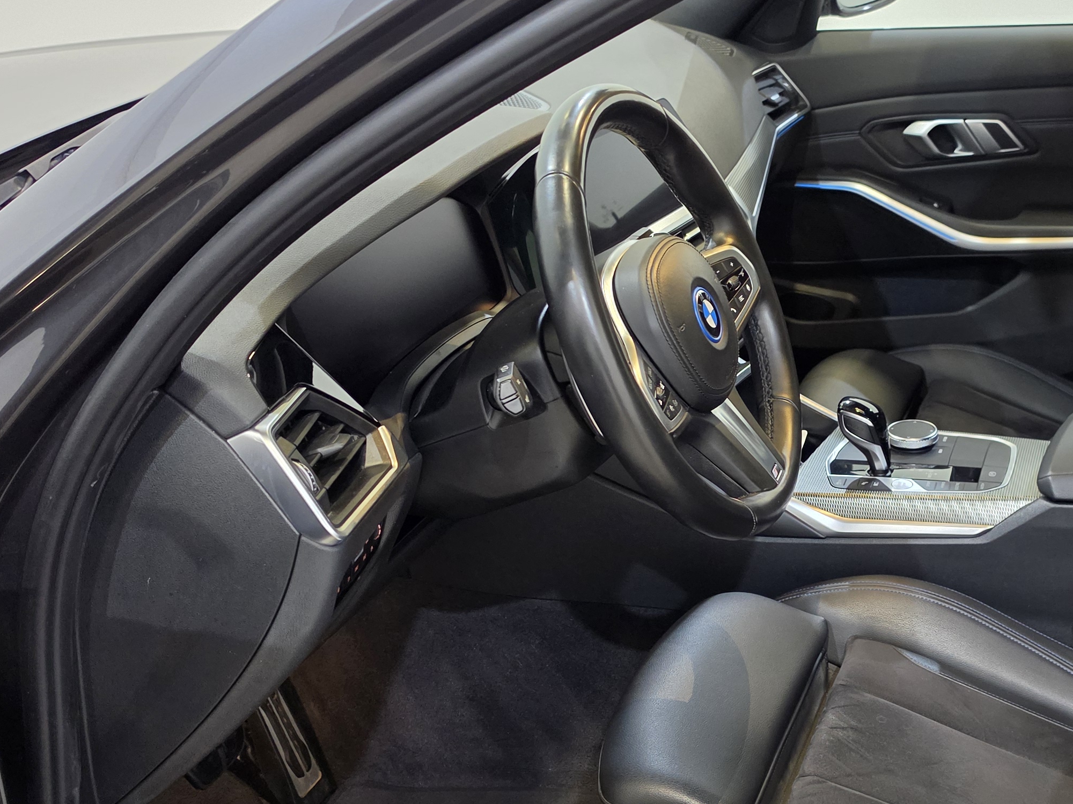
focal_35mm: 46
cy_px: 528
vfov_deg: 31.3
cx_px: 836
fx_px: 1426
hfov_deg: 39.8
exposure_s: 1/100
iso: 320
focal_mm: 6.5
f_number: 1.4
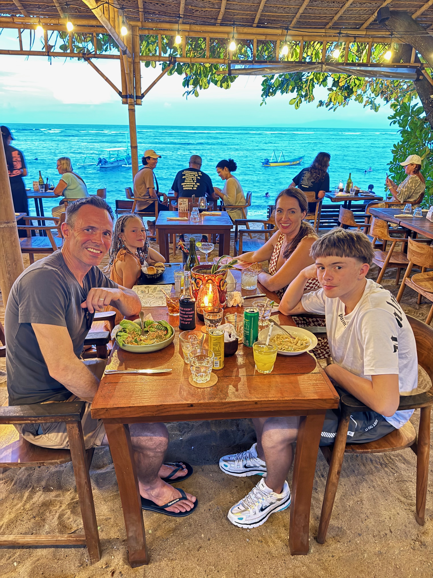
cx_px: 216
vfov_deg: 71.6
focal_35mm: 24
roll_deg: -1.6
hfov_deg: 56.8
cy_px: 289
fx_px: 400
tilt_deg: -21.6
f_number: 1.78
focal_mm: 6.76
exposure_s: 1/17
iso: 1000
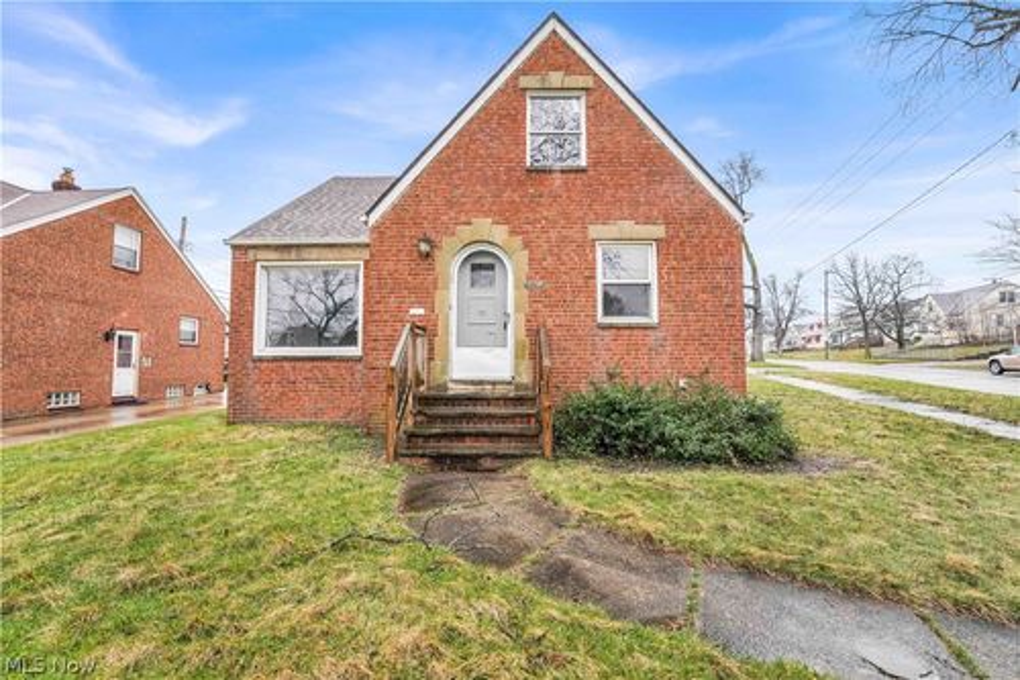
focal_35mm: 15
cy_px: 340
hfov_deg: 101.9
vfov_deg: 78.8
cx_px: 510
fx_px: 414
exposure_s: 1/320
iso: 640
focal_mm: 14.6
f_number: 8
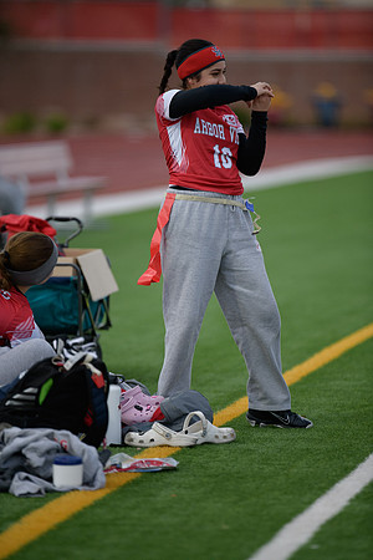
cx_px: 186
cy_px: 280
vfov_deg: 6.9
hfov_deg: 4.6
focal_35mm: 300
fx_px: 4662
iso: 1000
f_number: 2.8
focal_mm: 300
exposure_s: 1/1250
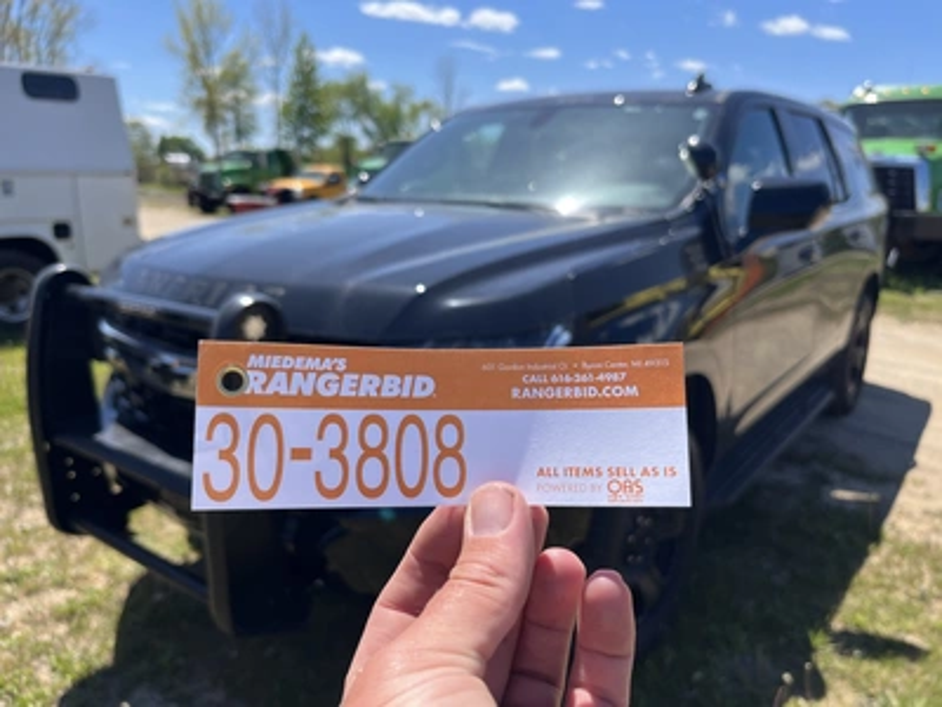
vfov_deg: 53.1
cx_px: 471
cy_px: 354
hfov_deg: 67.3
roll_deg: -1.5
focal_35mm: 26
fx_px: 708
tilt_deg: -12.5
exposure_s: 1/2410
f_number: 1.6
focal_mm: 5.1
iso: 50
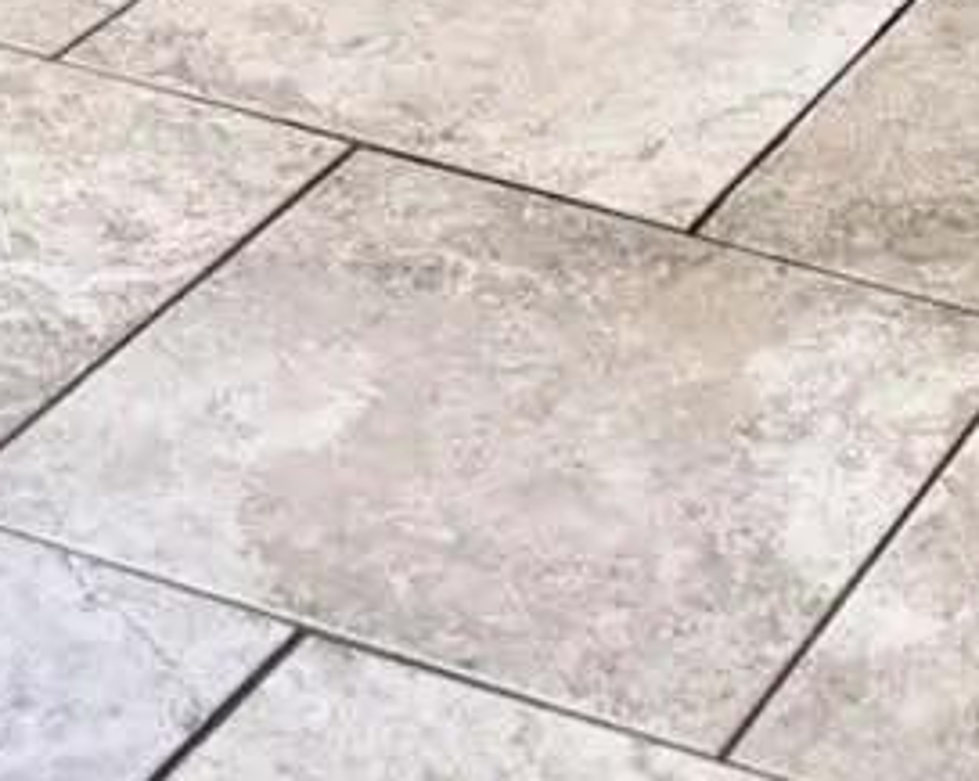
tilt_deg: -8.7
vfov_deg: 9.7
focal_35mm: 138
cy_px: -1145
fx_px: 3994
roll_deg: -2.6
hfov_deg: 13.9
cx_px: 731
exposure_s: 1/120
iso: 200
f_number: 1.78
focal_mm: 6.76
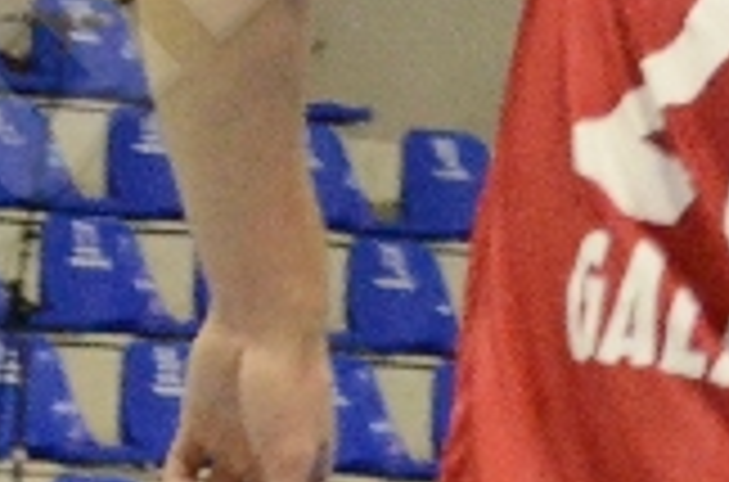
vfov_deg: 1.8
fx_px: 15688
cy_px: 953
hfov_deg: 2.6
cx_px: -1026
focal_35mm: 777
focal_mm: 70
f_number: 5.6
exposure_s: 1/250
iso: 6400
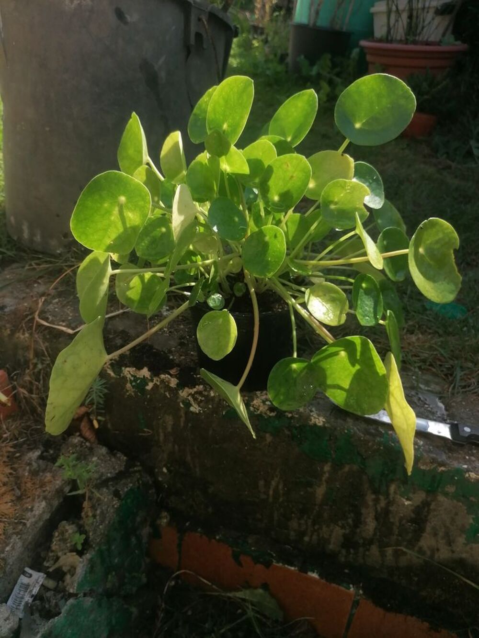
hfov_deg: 51.4
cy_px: 319
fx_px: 498
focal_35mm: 27
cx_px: 240
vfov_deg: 65.3
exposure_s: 1/659
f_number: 1.8
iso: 50
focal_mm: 4.75
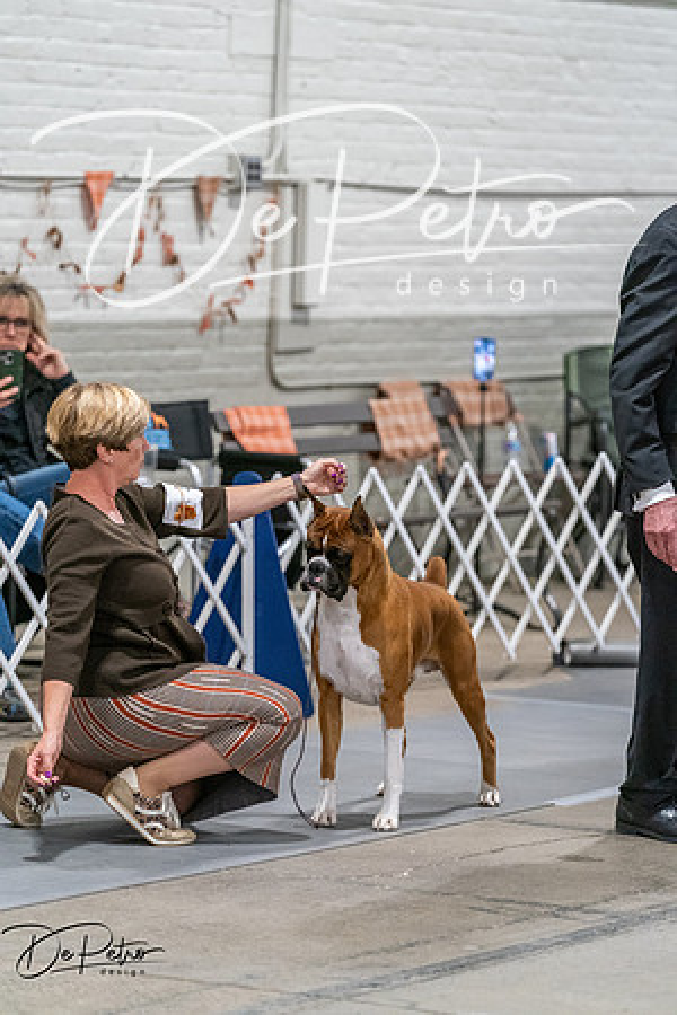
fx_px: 5134
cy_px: 508
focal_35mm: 182
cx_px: 338
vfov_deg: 11.3
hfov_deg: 7.5
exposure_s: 1/250
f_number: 3.5
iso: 6400
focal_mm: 182
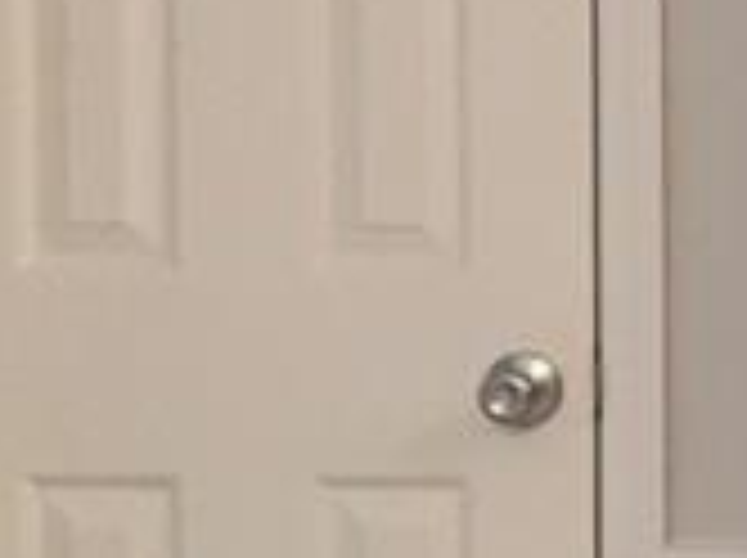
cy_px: 112
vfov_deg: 8.3
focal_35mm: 179
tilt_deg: -4.4
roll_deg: +0.6
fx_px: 3857
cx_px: 1863
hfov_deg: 9.6
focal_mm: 4.15
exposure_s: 1/30
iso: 80
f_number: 2.2
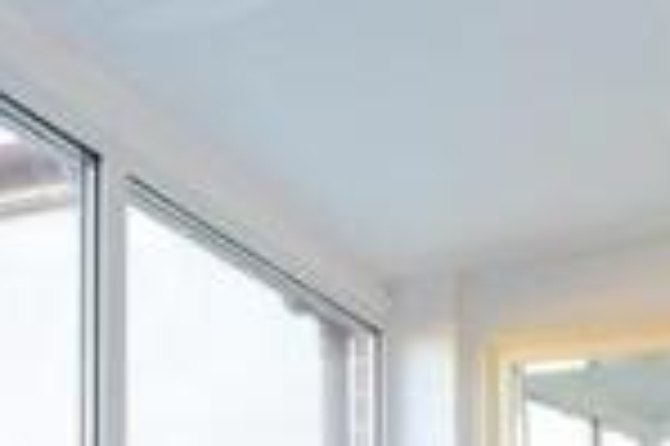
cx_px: 391
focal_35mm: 66
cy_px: 660
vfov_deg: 18.4
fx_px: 1227
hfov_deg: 30.5
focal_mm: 10
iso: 400
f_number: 8
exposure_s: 1/60
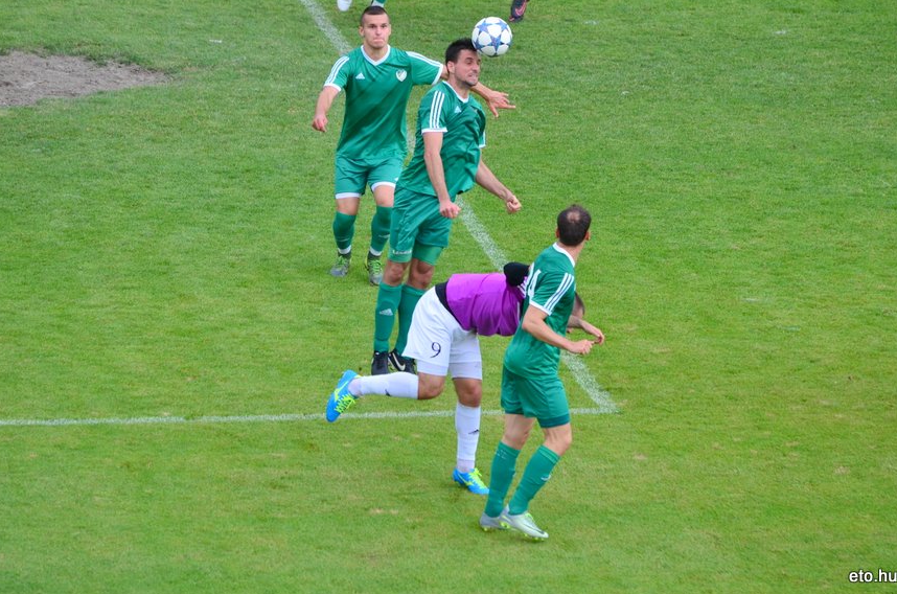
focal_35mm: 362
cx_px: 451
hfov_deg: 5.7
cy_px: 293
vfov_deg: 3.8
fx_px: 9000
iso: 640
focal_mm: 230
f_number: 5.3
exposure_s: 1/2000
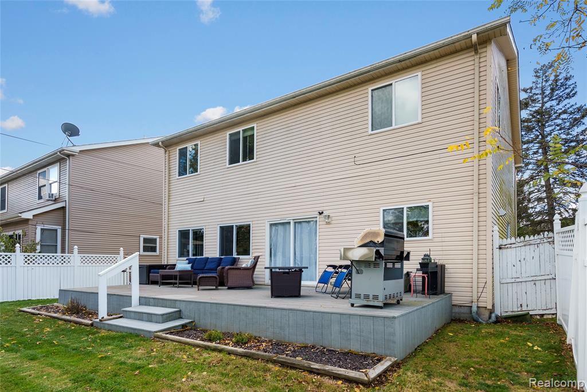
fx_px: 310
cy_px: 196
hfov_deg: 86.9
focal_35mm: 19
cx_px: 294
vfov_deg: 64.6
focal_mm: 19
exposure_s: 1/500
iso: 100
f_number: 4
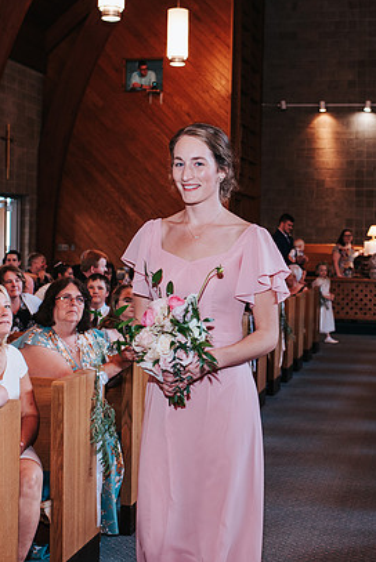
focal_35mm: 58
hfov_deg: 23.3
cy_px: 280
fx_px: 907
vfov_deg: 34.5
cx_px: 246
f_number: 3.2
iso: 1000
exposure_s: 1/125
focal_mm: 35
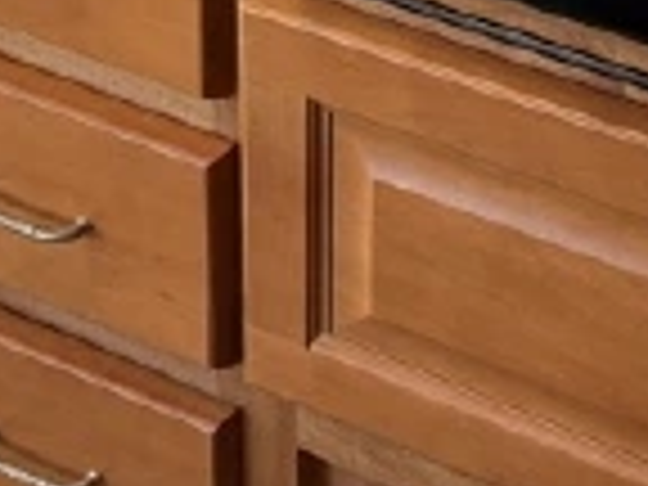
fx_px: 2490
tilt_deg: -23.4
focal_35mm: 133
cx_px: 450
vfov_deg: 10.8
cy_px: -234
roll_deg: +1.4
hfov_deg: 14.8
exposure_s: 1/160
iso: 200
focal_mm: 6.76
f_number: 1.78
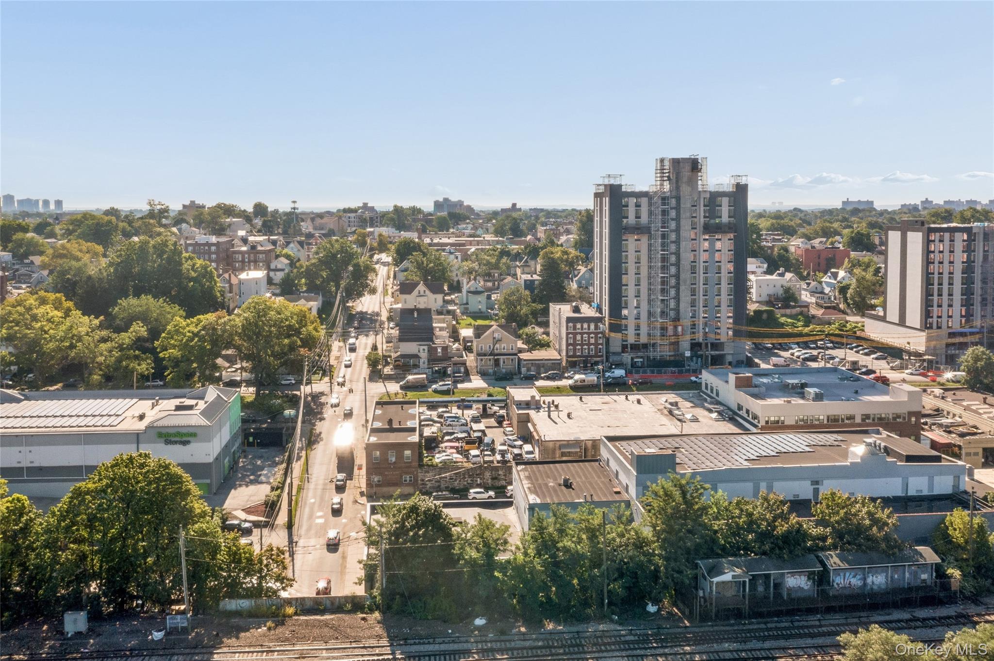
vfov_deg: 46.4
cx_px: 497
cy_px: 330
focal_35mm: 28
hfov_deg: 65.5
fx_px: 773
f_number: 11
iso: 100
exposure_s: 1/80
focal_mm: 10.3
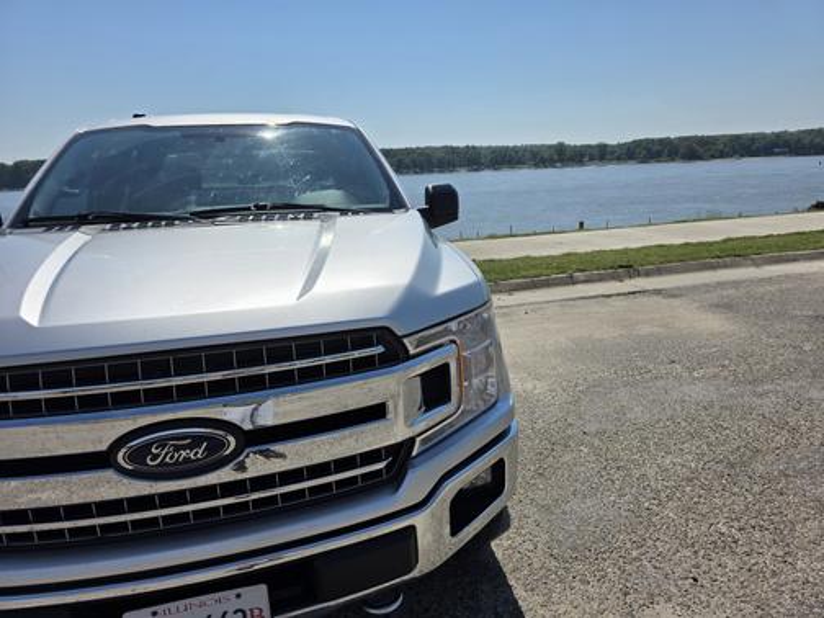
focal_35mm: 23
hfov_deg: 73.9
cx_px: 412
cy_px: 309
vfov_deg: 58.9
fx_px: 547
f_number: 1.7
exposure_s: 1/7944
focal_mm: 6.3
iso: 32
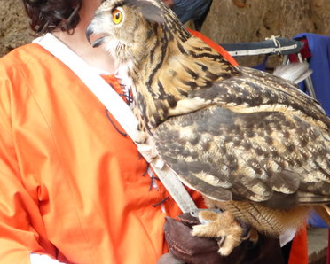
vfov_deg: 15.2
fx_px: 987
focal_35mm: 101
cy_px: 94
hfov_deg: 19.0
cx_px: 172
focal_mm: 12.5
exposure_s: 1/50
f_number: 5
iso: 800
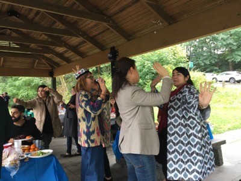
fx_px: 202
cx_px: 120
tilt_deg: +2.0
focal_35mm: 29
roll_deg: +1.9
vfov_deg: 48.2
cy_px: 90
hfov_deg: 61.7
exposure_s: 1/30
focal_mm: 4.15
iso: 25
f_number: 2.2
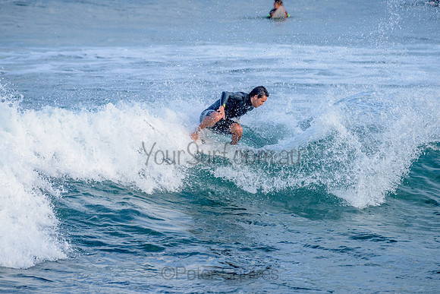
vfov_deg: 2.2
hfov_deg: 3.4
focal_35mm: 612
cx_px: 220
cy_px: 147
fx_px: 7482
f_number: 5.6
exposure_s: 1/1250
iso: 560
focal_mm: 500
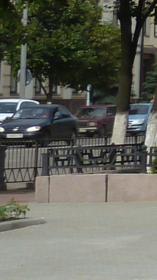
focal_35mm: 338
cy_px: -189
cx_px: 829
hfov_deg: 3.3
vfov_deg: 6.3
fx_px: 2499
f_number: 4.5
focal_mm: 7.9
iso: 80
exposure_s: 1/400
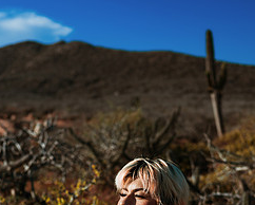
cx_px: 128
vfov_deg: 23.6
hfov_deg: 30.9
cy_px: 220
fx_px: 461
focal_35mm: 61
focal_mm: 35
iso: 100
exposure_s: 1/2500
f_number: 2.5
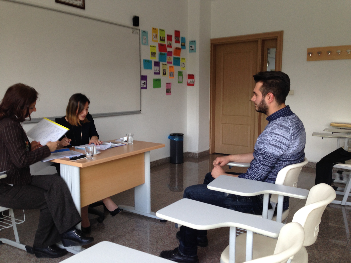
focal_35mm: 33
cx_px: 176
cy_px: 132
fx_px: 335
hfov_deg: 55.4
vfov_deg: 42.9
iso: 50
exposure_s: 1/20
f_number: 2.4
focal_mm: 4.12
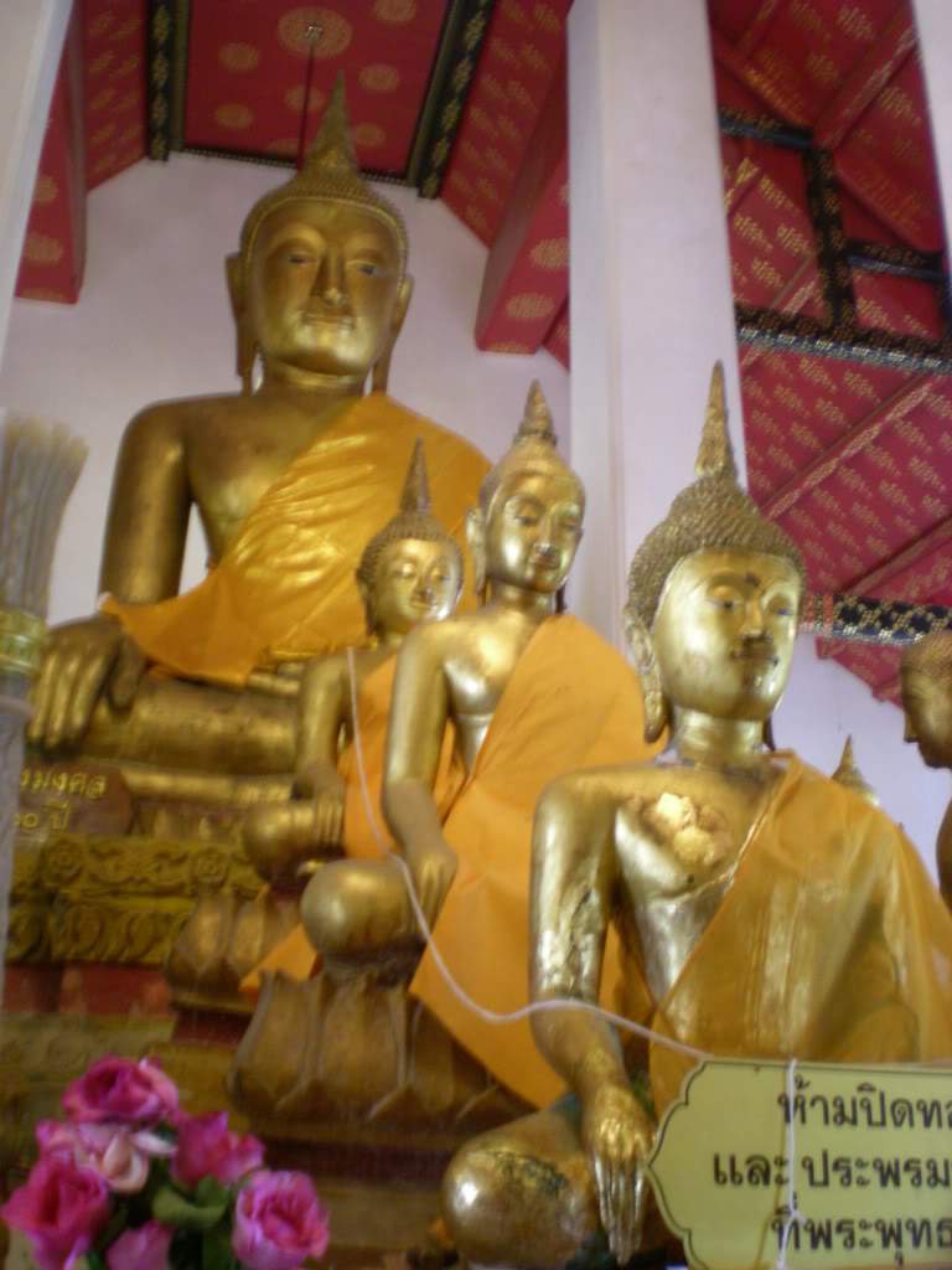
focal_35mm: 38
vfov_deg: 49.0
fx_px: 1393
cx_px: 476
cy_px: 635
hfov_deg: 37.7
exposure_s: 1/10
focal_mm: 6.3
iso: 200
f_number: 3.1
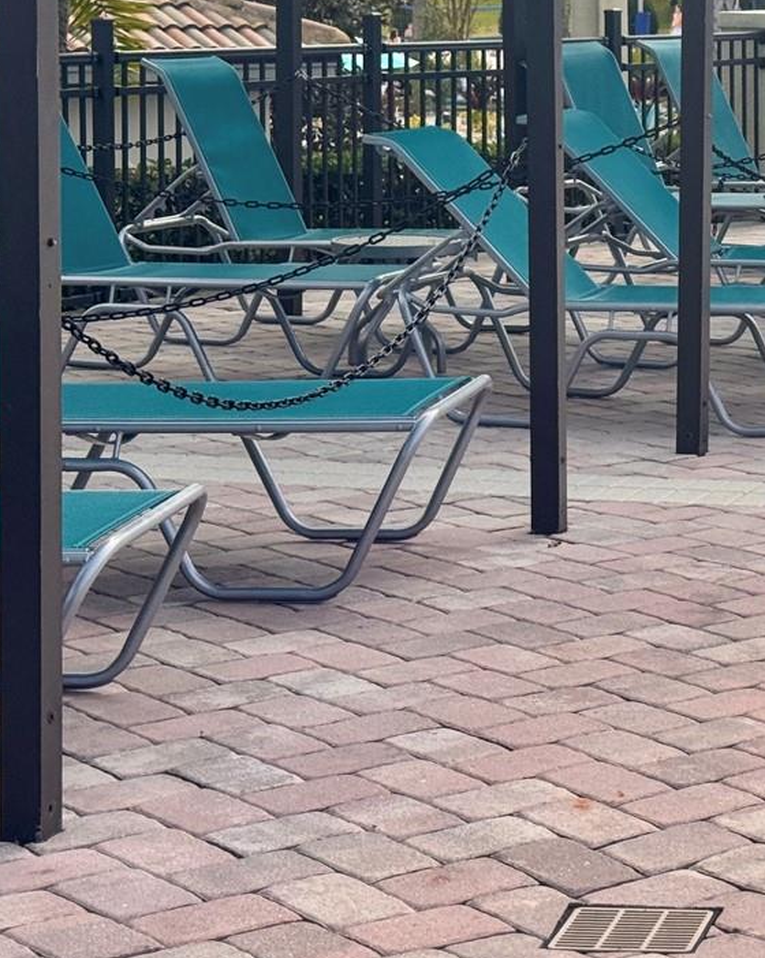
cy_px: 146
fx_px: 3031
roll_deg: -0.5
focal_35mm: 107
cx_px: 885
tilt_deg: -2.9
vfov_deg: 17.7
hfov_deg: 14.0
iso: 64
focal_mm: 6.76
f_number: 1.78
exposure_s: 1/2611
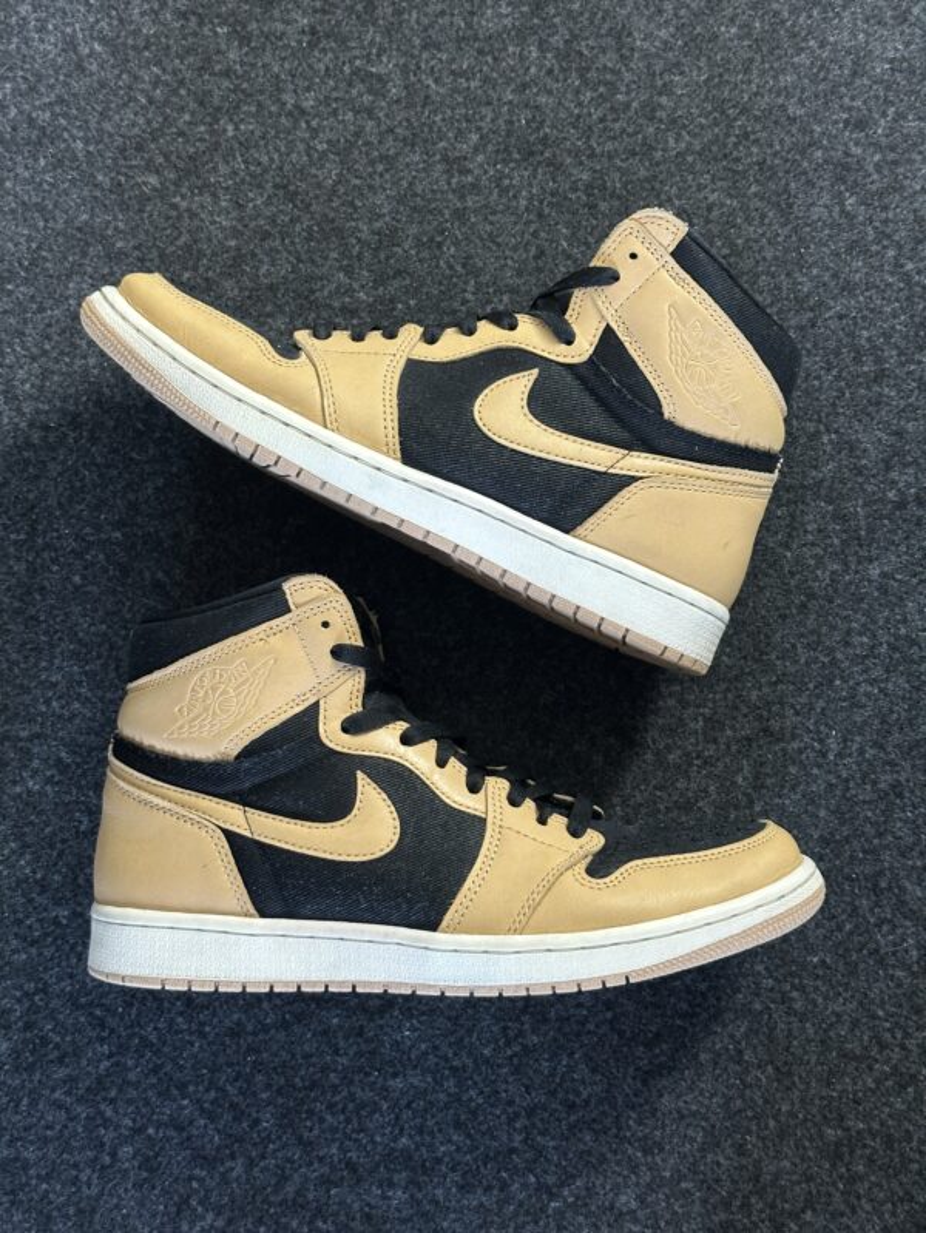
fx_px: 1711
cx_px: 463
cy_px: 616
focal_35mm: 48
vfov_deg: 39.6
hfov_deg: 30.3
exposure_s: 1/33
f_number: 1.78
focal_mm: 6.86
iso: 200
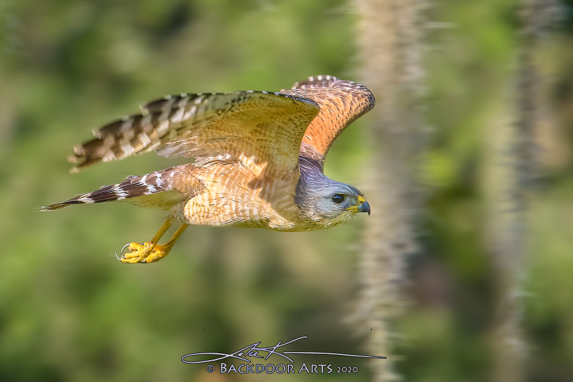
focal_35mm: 633
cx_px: 286
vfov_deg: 2.2
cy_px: 191
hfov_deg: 3.3
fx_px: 10073
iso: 1400
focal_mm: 420
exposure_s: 1/1600
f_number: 8
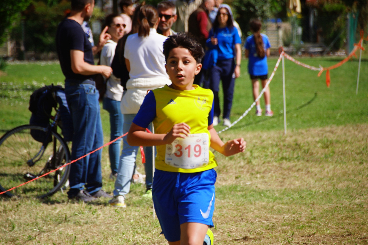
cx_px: 184
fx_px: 3064
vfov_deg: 4.6
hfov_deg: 6.9
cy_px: 122
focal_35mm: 300
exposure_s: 1/640
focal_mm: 200
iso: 200
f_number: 6.3
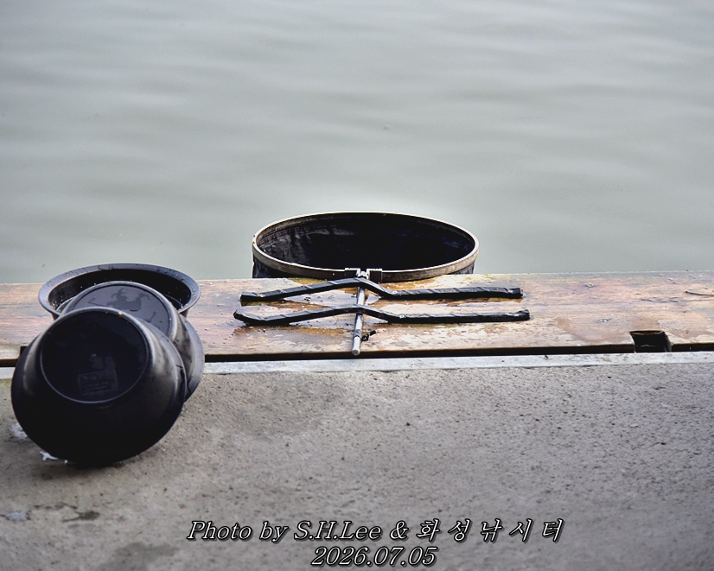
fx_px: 2282
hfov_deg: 17.8
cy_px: 284
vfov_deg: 14.3
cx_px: 373
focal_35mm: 108
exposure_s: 1/4000
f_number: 4
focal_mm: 95
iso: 1100
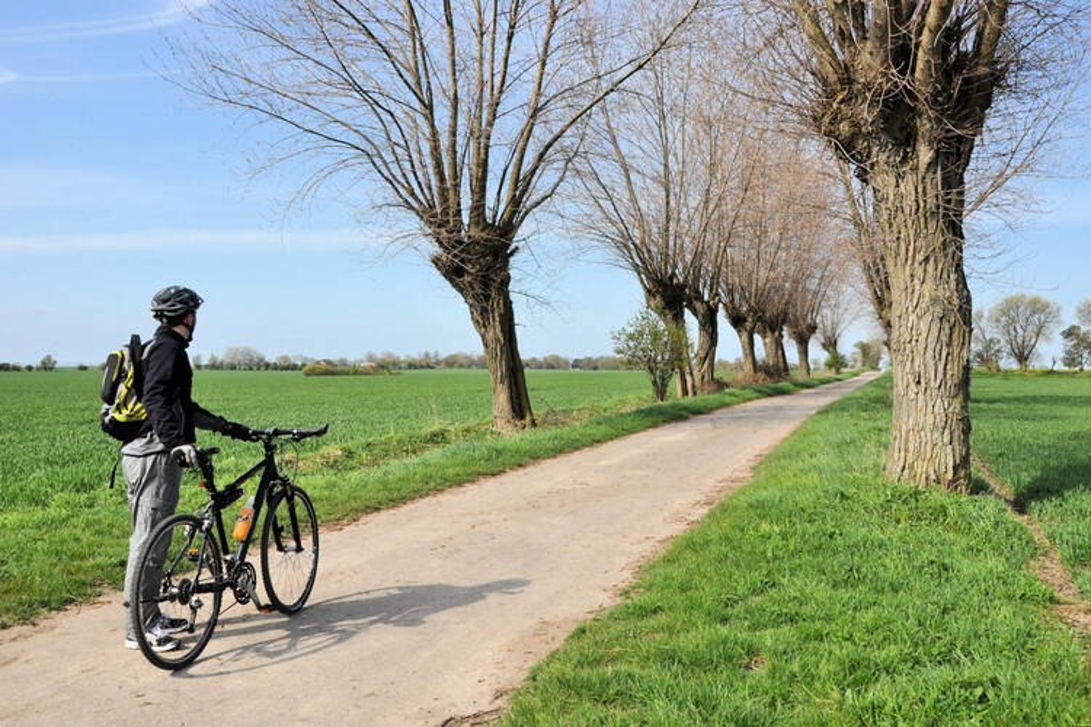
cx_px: 546
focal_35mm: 33
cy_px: 364
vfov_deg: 40.0
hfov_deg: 57.2
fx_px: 1000
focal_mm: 22
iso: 200
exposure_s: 1/320
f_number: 9
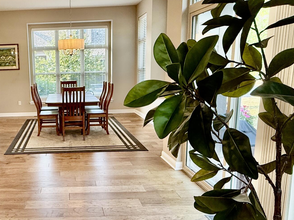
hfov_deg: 53.0
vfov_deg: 44.1
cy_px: 116
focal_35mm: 32
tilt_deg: -10.5
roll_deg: +1.8
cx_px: 58
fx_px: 272
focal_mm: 2.22
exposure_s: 1/120
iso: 200
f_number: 2.2
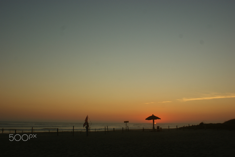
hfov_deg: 49.6
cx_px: 118
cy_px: 78
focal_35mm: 39
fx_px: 254
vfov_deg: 34.2
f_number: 8
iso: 100
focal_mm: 26
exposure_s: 1/80
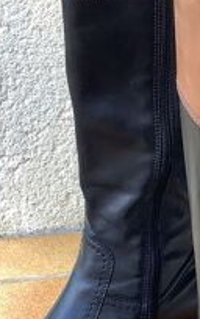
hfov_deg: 12.4
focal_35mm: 103
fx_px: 896
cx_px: 253
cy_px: 281
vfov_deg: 19.8
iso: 64
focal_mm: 3.3
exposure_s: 1/50
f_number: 2.4
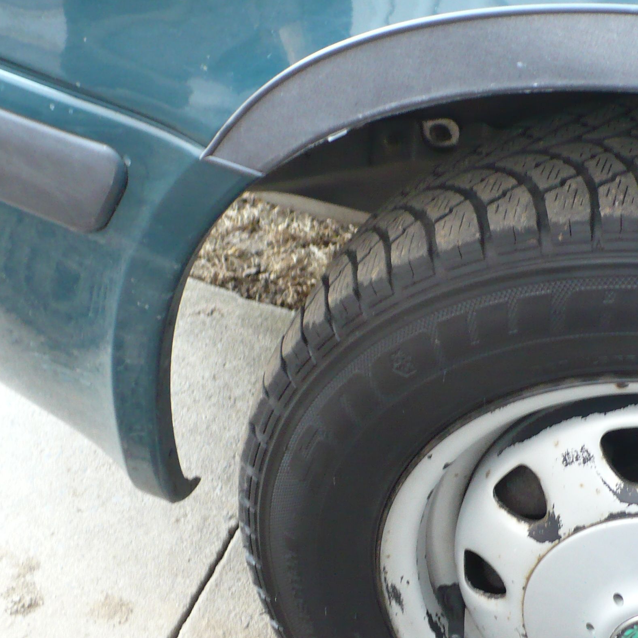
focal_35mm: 64
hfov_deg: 26.7
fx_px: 1335
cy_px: 220
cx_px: 448
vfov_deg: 26.8
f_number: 2.8
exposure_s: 1/25
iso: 200
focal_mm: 6.1
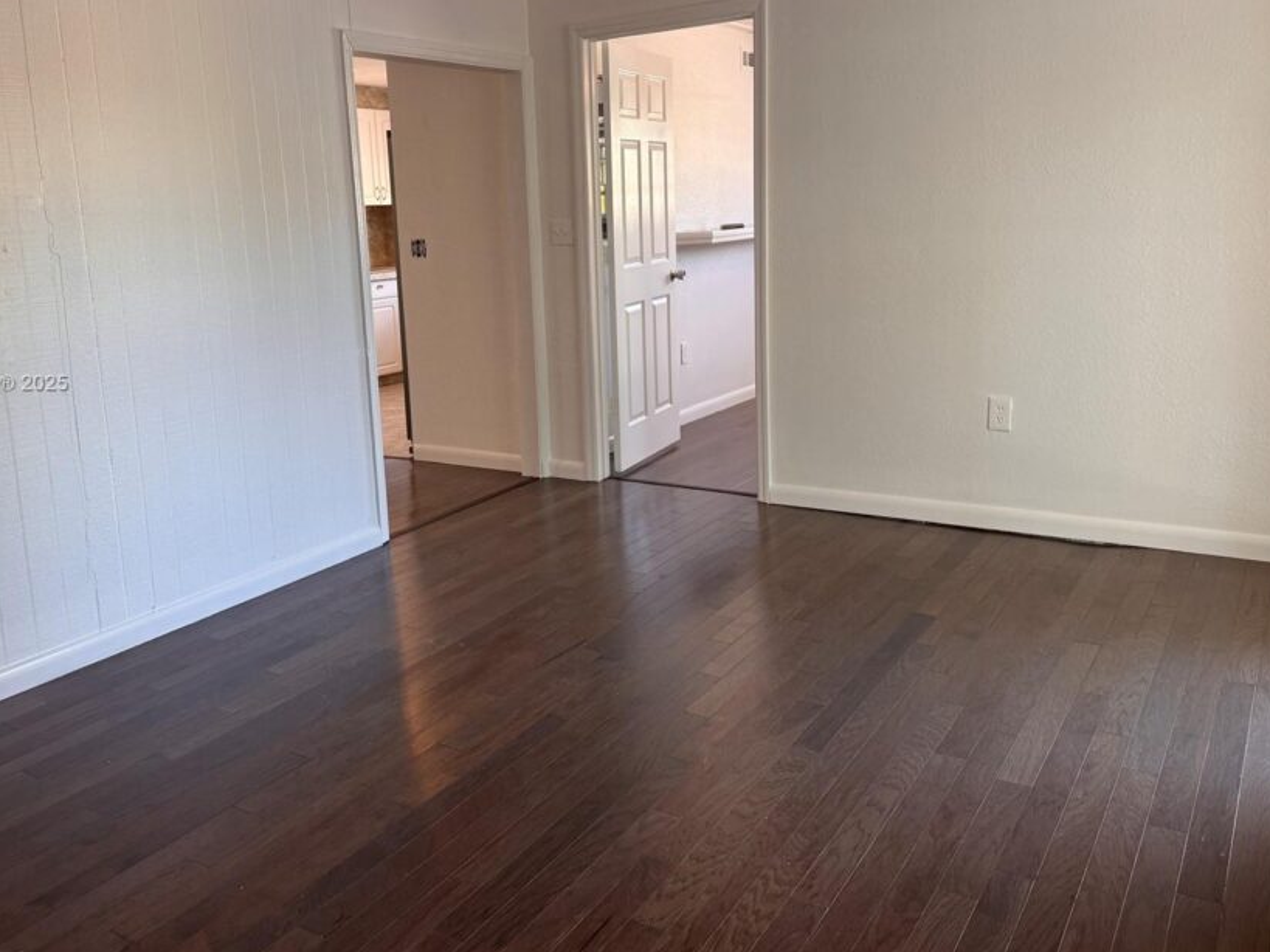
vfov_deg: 46.5
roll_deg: +2.6
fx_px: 1100
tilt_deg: -9.6
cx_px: 544
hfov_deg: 59.7
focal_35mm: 30
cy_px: 385
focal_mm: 6.76
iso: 160
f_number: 1.78
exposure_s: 1/120
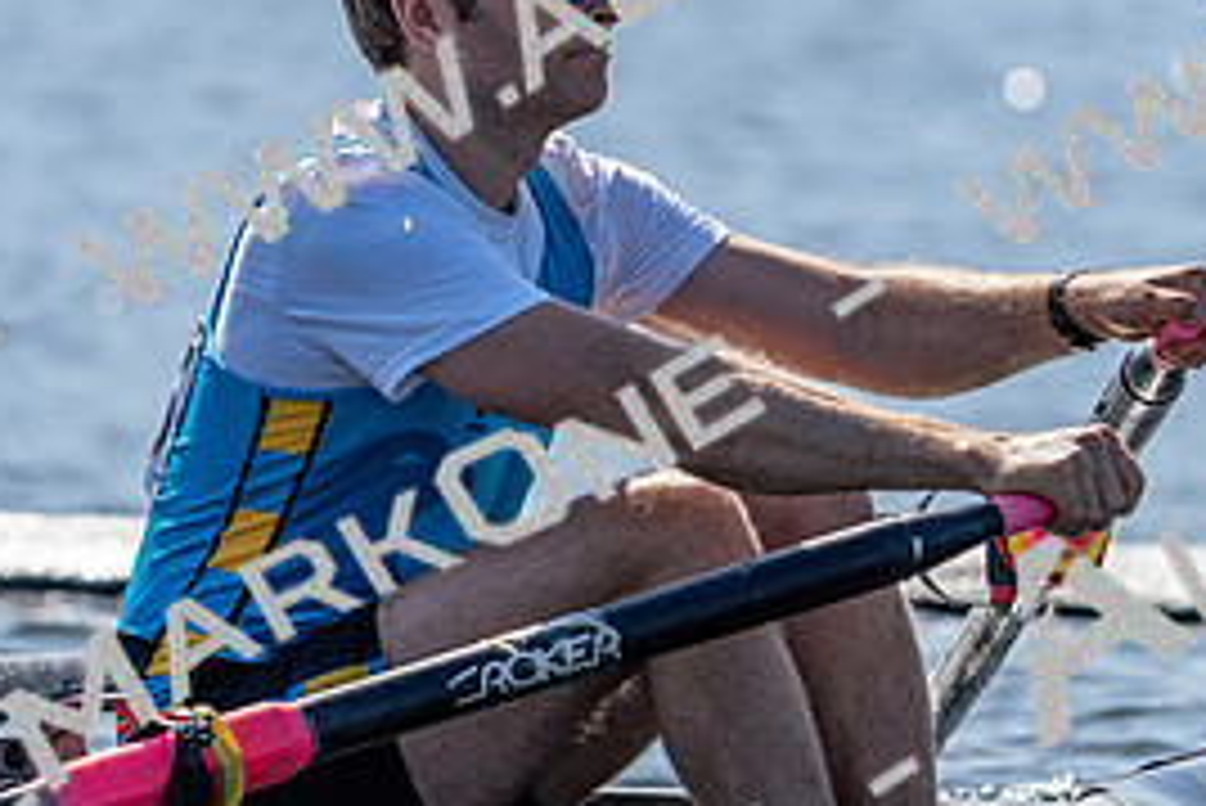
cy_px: 322
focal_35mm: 752
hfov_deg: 2.7
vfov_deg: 1.8
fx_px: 25204
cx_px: 630
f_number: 6.3
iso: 250
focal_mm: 347
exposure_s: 1/2000
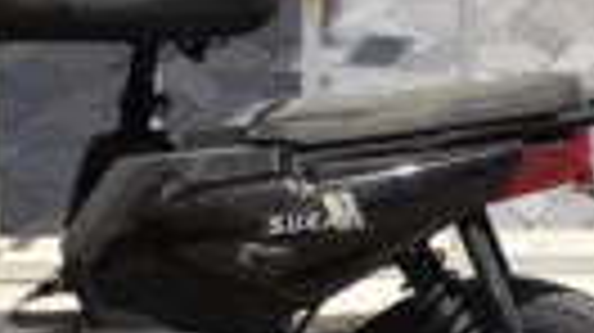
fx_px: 2408
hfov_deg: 13.8
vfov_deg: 7.9
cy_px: 27
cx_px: 630
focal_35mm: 153
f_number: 1.8
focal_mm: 3.96
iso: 50
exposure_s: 1/2492
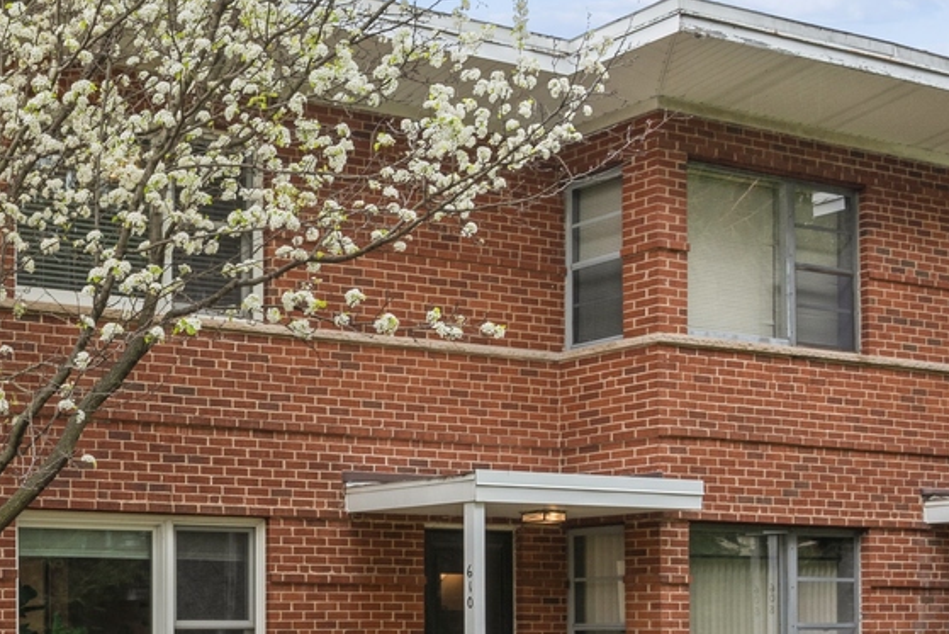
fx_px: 1450
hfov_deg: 31.9
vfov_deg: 24.6
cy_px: 386
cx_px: -105
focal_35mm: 55
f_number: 9
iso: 200
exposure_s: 1/50
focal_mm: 19
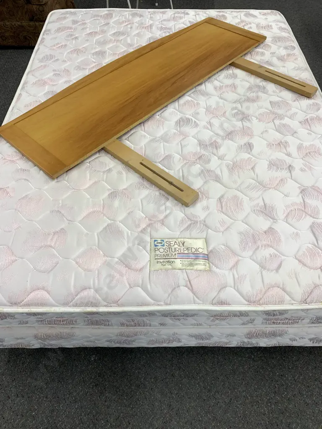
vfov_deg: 67.3
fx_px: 322
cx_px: 161
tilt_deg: -54.2
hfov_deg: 53.1
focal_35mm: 26
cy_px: 214
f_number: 1.8
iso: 50
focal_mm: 4.25
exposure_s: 1/100
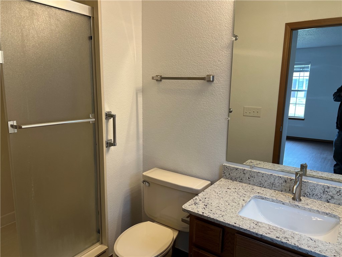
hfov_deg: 67.3
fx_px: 257
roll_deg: -1.0
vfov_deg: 53.1
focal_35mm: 26
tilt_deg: -10.7
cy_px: 128
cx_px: 171
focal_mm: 5.7
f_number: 1.5
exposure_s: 1/120
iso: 100
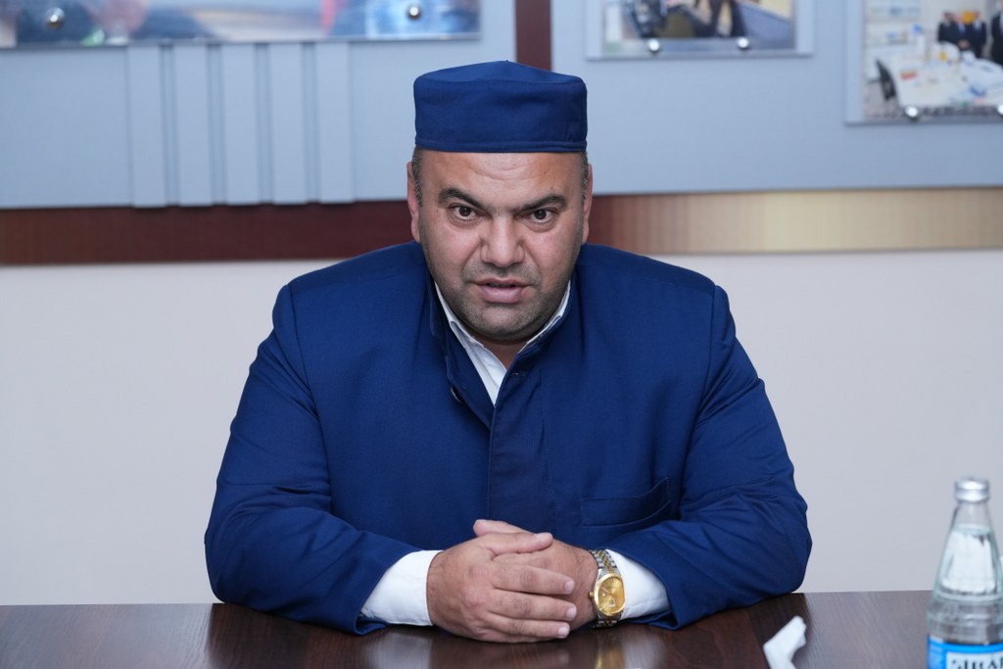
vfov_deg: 13.0
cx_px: 502
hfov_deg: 19.5
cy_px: 334
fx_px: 2926
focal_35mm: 105
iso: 1600
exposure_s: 1/200
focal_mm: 105
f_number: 5
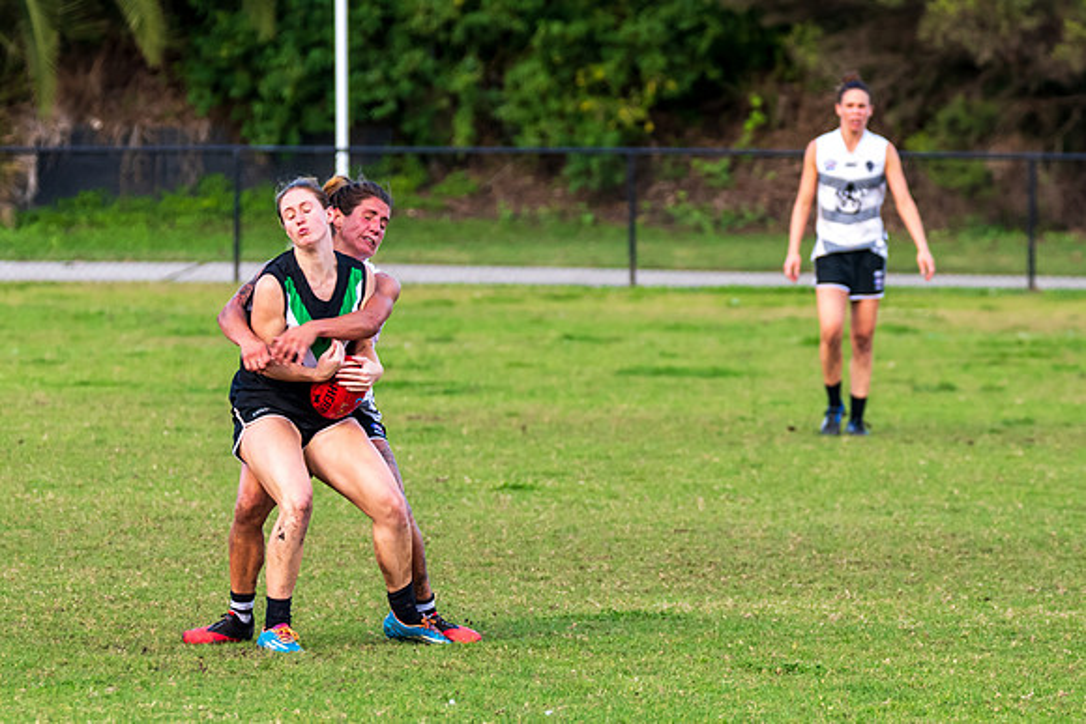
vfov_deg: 2.6
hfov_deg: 3.9
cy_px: 533
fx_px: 16140
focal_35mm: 535
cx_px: 393
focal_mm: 300
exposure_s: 1/400
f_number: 8
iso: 800
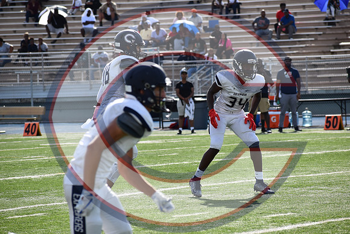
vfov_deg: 5.6
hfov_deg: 8.3
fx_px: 2407
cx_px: 175
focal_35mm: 248
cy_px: 117
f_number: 6.3
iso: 400
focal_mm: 165
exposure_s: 1/1600
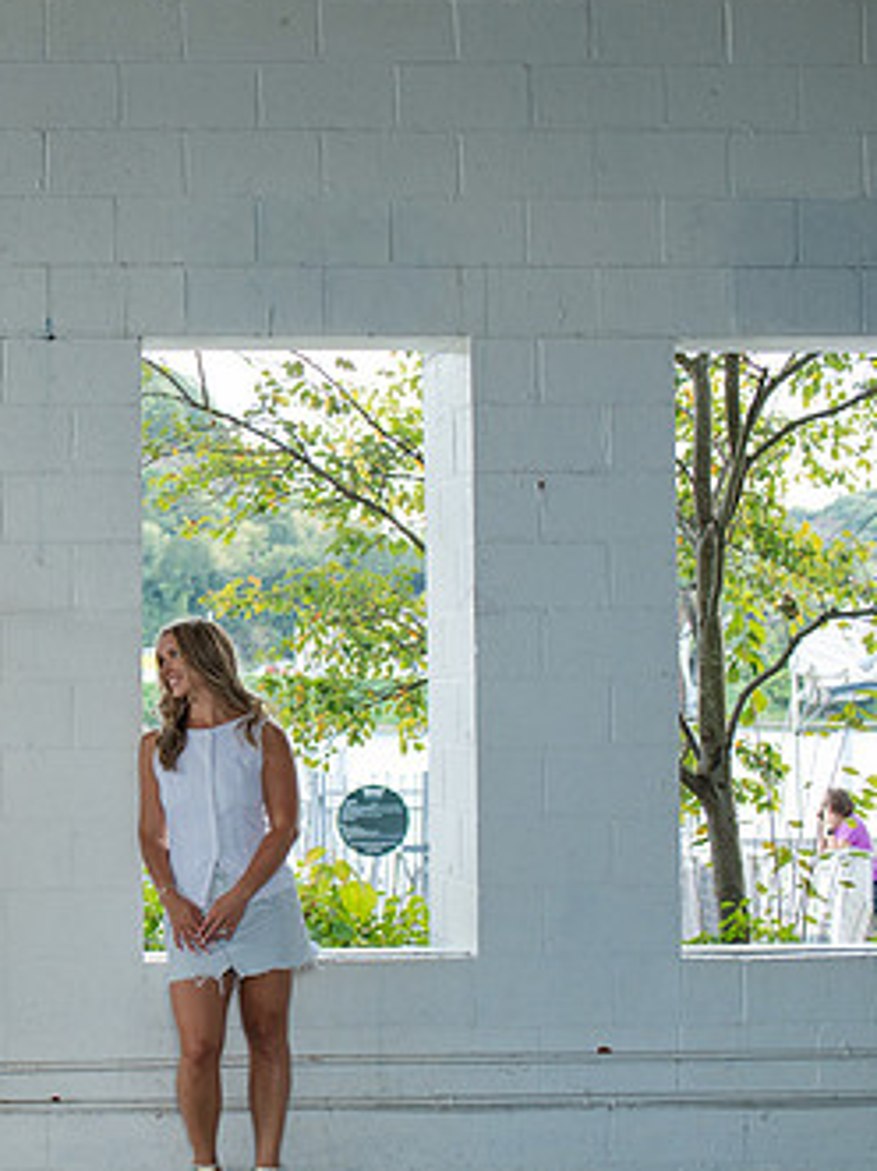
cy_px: 601
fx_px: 2231
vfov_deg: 29.4
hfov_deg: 21.2
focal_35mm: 66
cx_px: -81
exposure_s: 1/500
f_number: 3.2
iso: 560
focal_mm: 35
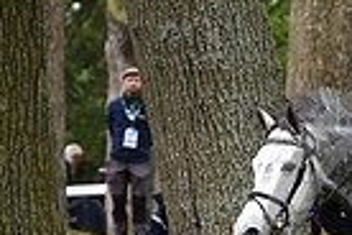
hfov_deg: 3.6
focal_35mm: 569
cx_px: 487
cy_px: 261
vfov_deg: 2.4
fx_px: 5563
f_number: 4.5
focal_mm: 135
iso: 1250
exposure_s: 1/1250
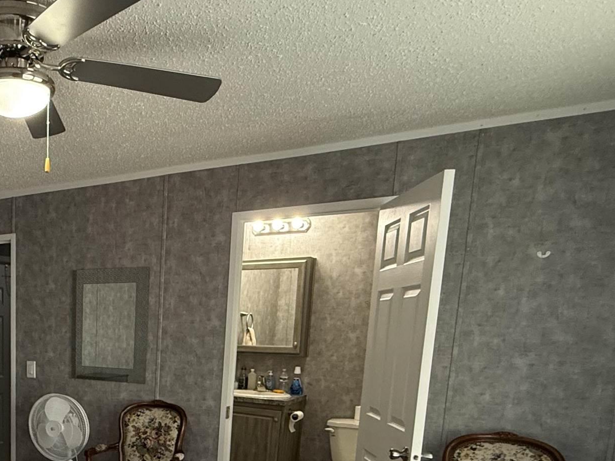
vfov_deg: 37.6
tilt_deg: -10.1
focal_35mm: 35
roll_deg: +0.4
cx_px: 53
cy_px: 428
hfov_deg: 47.0
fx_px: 622
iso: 200
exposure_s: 1/60
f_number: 2.2
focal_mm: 2.22
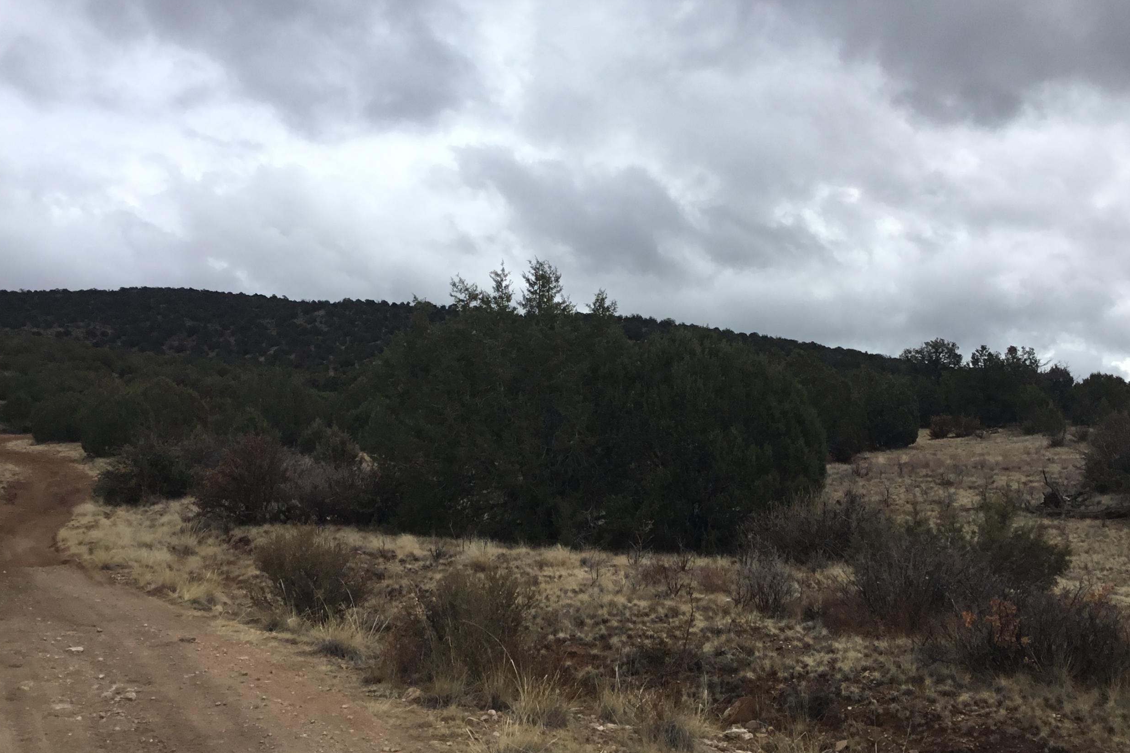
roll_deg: +1.0
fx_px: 1224
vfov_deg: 34.2
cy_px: 367
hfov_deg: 49.5
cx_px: 597
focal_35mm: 39
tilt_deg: +4.3
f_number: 2.4
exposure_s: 1/1664
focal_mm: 3.3
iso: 25
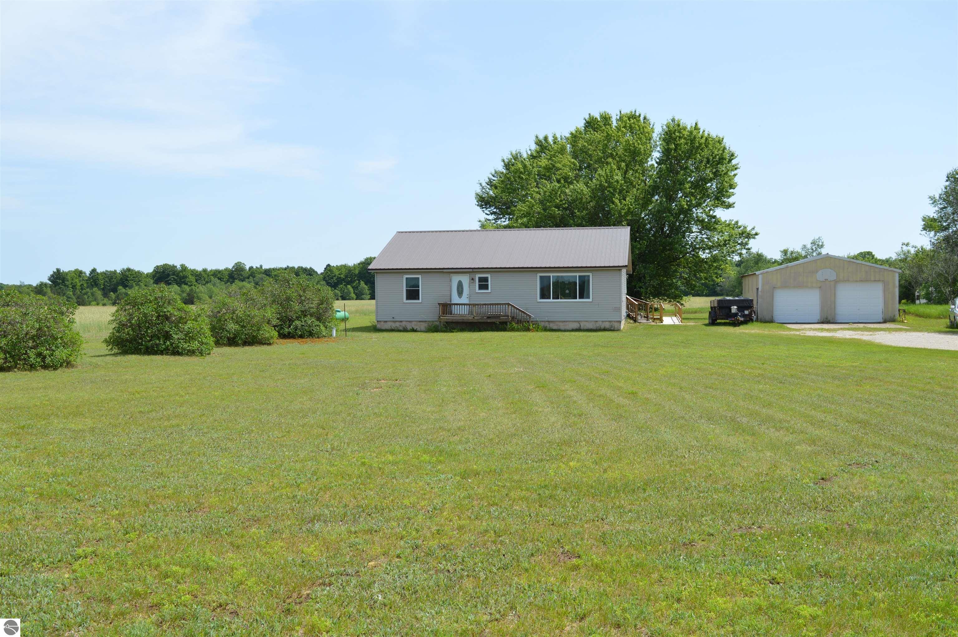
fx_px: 877
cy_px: 318
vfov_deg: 39.9
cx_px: 479
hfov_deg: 57.3
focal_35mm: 33
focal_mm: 22
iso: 100
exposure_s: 1/250
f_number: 8
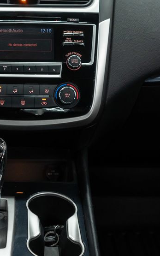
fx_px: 516
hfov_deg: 17.4
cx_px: 23
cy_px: 102
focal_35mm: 74
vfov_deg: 27.8
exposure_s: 1/60
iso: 800
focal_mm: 28
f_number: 3.2
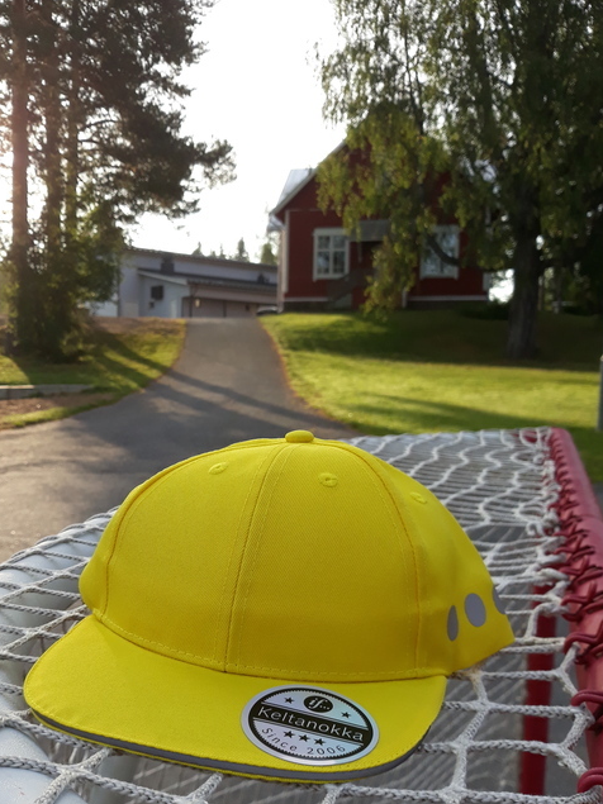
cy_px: 423
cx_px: 285
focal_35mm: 34
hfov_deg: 41.8
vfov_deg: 53.9
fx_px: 790
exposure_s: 1/602
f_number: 1.7
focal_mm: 3.71
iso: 40
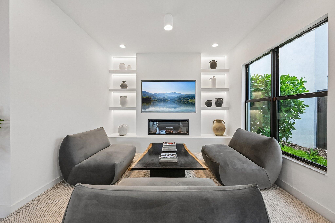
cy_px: 112
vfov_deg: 81.2
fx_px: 130
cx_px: 168
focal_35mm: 14
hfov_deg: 104.3
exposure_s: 1/250
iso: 2500
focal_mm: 14
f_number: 8
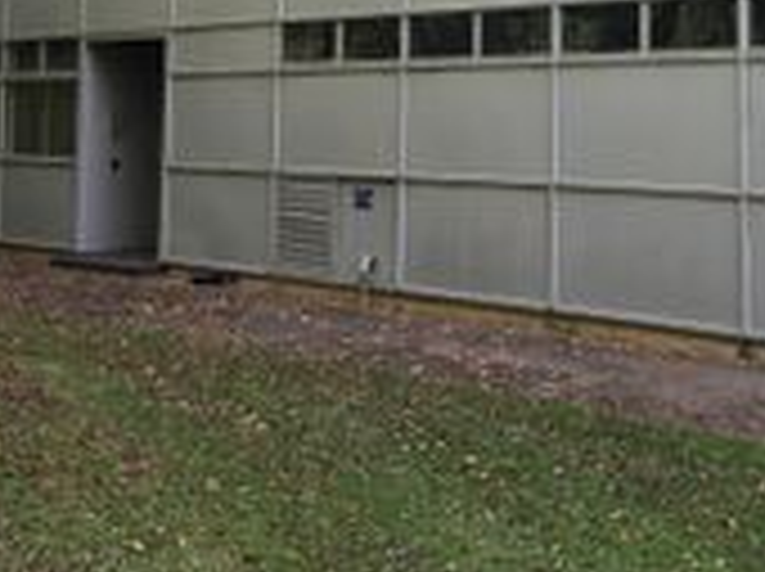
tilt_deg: +3.7
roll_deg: +0.4
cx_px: 590
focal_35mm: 66
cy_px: -5
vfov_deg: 21.4
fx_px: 1457
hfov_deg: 28.9
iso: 20
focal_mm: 3.99
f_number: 1.8
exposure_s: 1/353
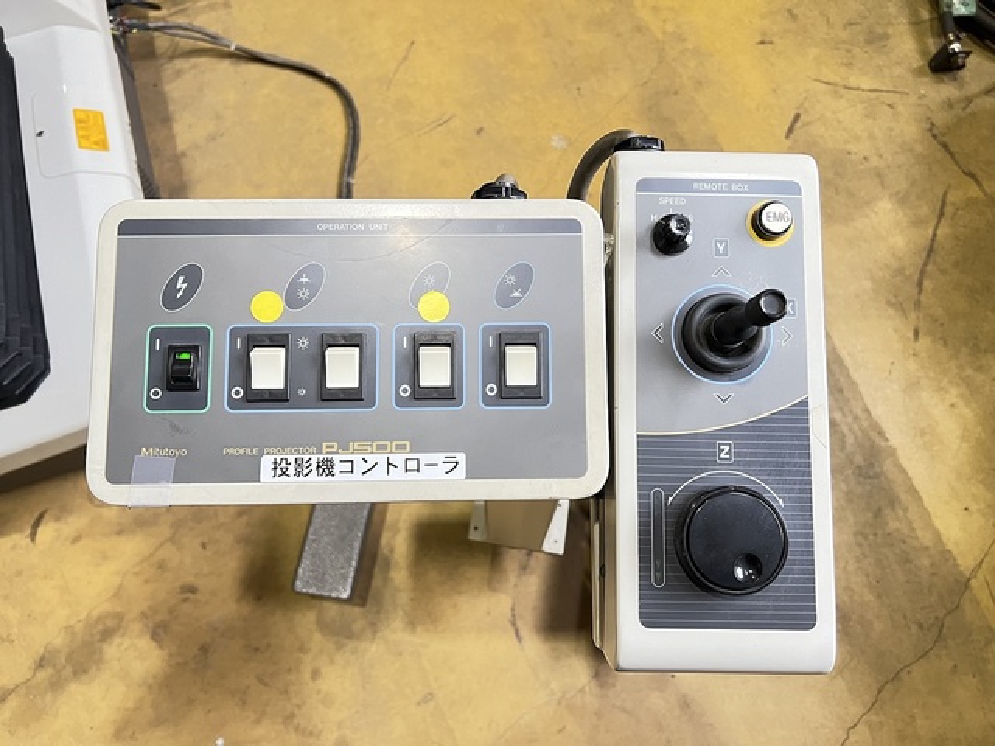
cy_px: 373
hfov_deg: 67.3
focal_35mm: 26
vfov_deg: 53.1
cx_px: 498
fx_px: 747
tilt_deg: -67.9
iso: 200
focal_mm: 5.7
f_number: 1.5
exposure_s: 1/60
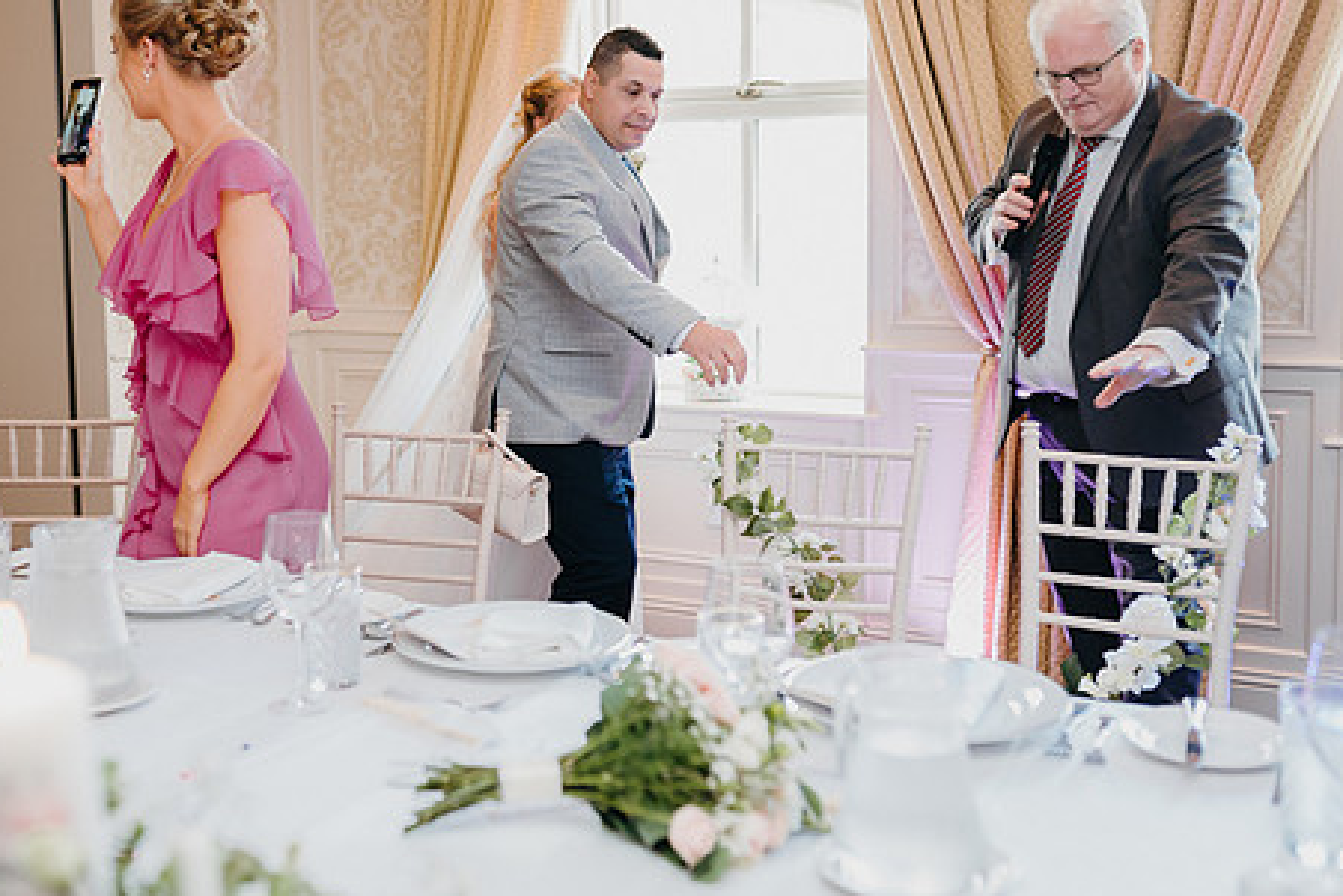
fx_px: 1679
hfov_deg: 43.2
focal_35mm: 45
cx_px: 488
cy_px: 338
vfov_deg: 29.8
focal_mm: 35
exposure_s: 1/160
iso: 1250
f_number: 2.2
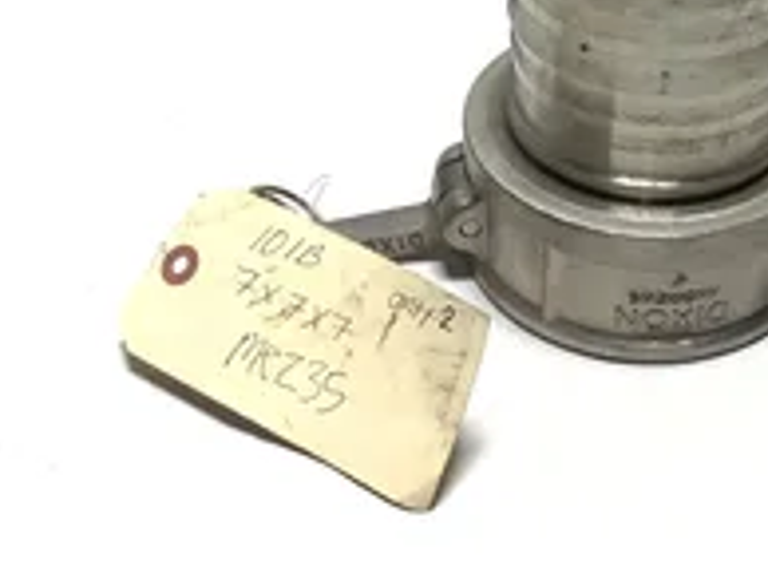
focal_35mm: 64
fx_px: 1418
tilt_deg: -34.8
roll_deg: -2.6
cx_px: 530
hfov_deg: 30.0
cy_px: 55
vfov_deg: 22.3
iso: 25
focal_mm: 3.3
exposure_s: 1/120
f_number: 2.4
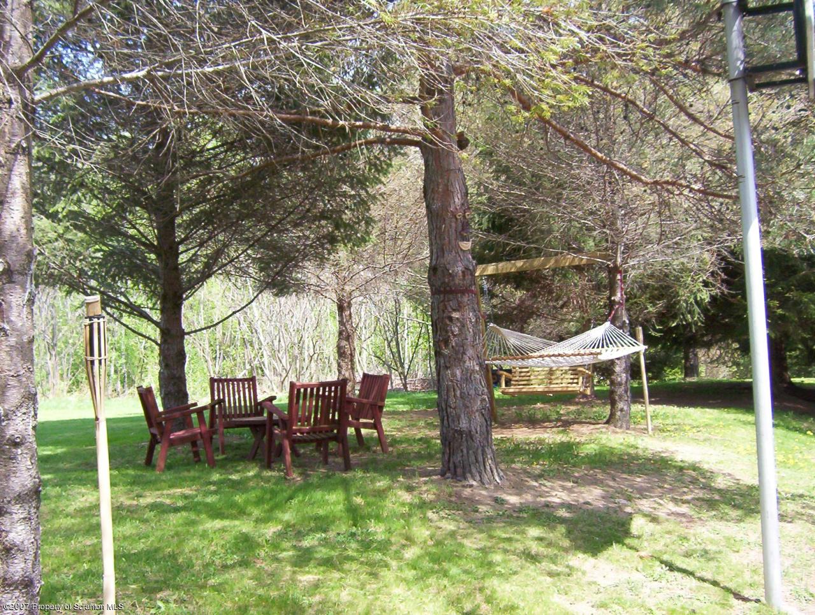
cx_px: 408
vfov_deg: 39.8
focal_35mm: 36
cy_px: 308
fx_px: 849
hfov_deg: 51.3
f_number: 2.76
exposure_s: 1/421
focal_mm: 5.54
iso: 100
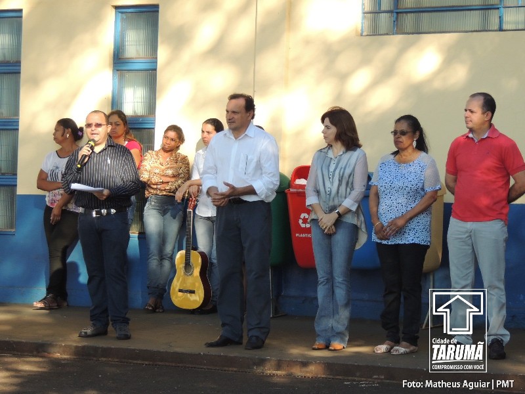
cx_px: 262
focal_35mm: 145
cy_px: 197
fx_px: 2199
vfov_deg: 10.2
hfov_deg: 13.6
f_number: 4.4
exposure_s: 1/400
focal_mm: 25.8
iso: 400
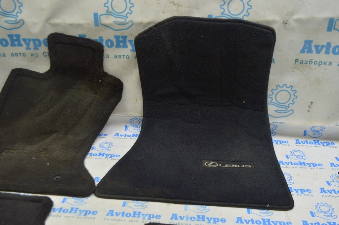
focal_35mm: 36
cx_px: 170
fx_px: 339
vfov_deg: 36.8
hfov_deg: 53.2
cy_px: 112
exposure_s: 1/20
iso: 400
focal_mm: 24
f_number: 5.6
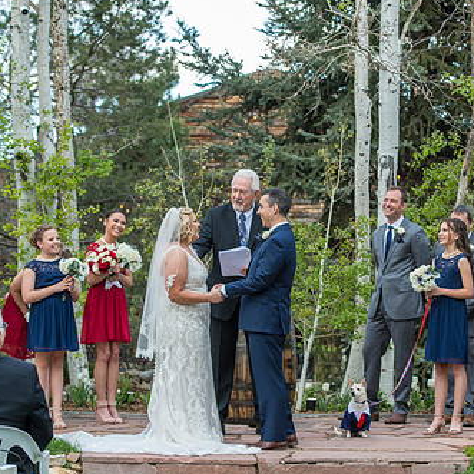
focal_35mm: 152
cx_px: 282
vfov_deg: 11.5
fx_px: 2355
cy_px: 244
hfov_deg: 11.5
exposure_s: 1/200
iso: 400
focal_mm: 102
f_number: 5
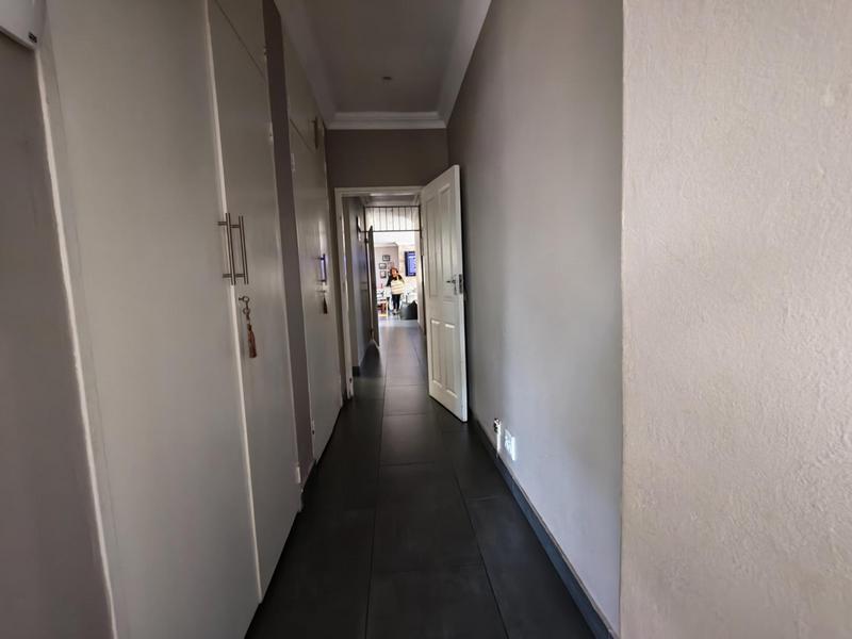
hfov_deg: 94.5
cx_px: 426
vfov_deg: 78.1
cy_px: 320
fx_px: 394
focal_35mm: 16
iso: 640
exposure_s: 1/10
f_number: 2.2
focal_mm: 1.96
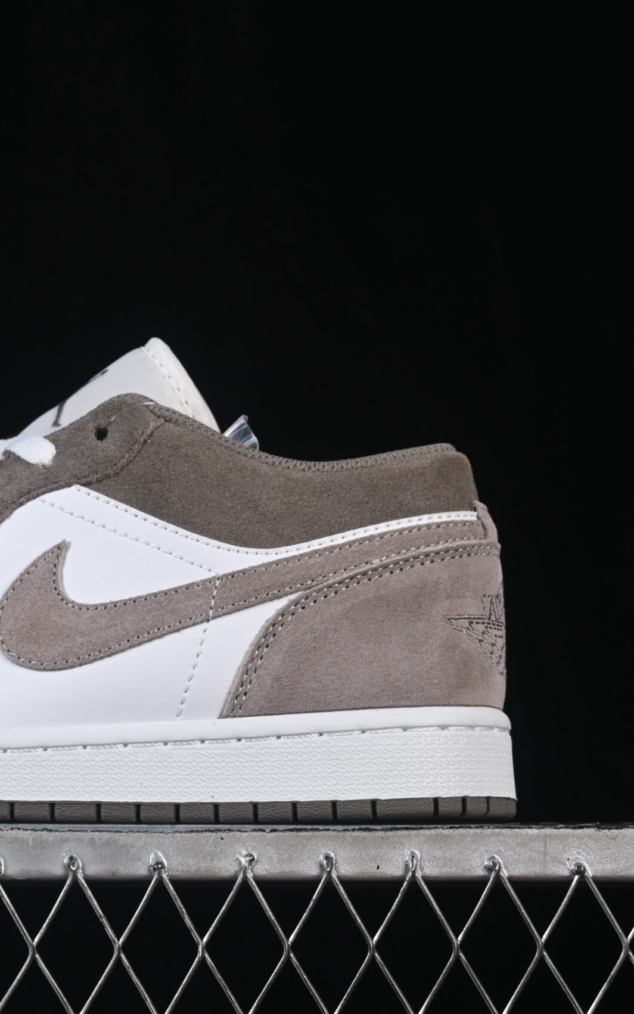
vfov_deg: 18.1
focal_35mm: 115
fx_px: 3179
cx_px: 10
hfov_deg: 11.3
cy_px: 507
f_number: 8
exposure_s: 1/80
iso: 160
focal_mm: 50
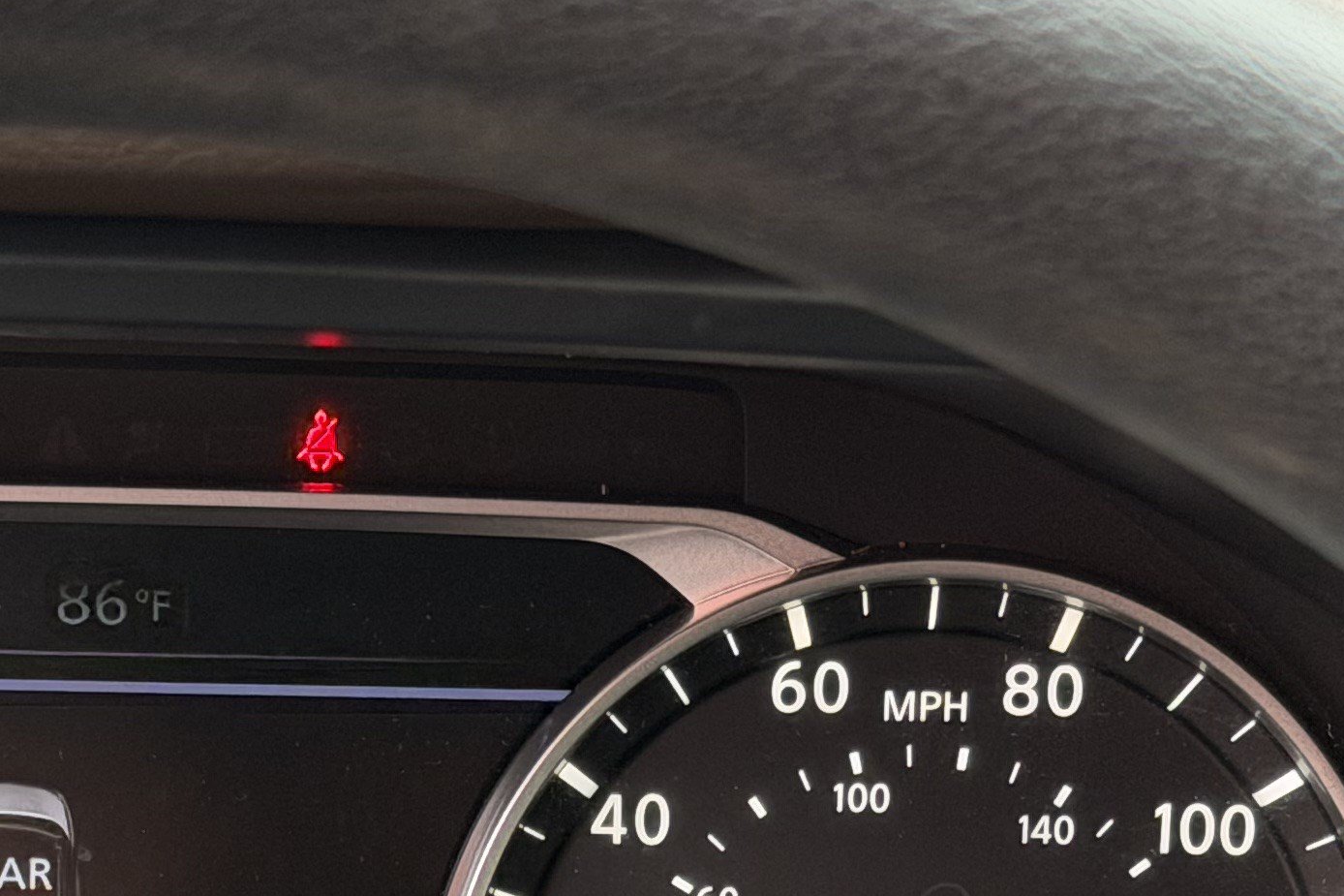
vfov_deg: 9.3
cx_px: 170
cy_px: 1261
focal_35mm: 145
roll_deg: -3.3
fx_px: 5412
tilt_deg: -30.9
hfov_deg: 14.0
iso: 200
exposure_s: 1/101
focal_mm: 6.76
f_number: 1.78
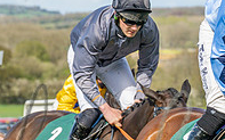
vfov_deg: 3.2
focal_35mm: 409
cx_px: 224
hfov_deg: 5.1
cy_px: 140
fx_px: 2507
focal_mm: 70
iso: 200
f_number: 4
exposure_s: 1/1600
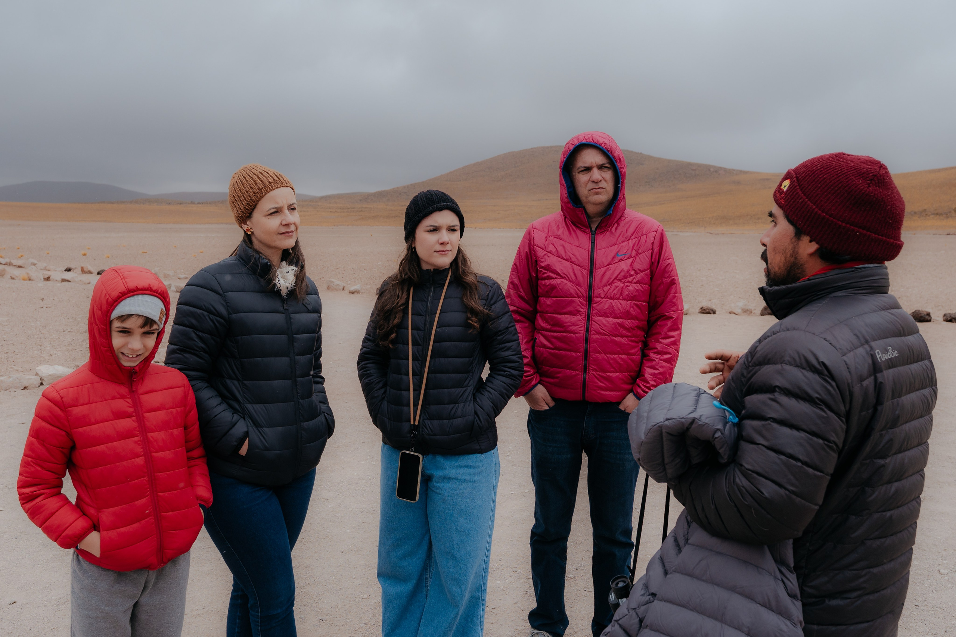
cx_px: 482
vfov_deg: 42.7
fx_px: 815
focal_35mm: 31
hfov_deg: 60.8
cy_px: 302
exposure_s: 1/1000
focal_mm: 19.8
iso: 125
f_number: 4.5
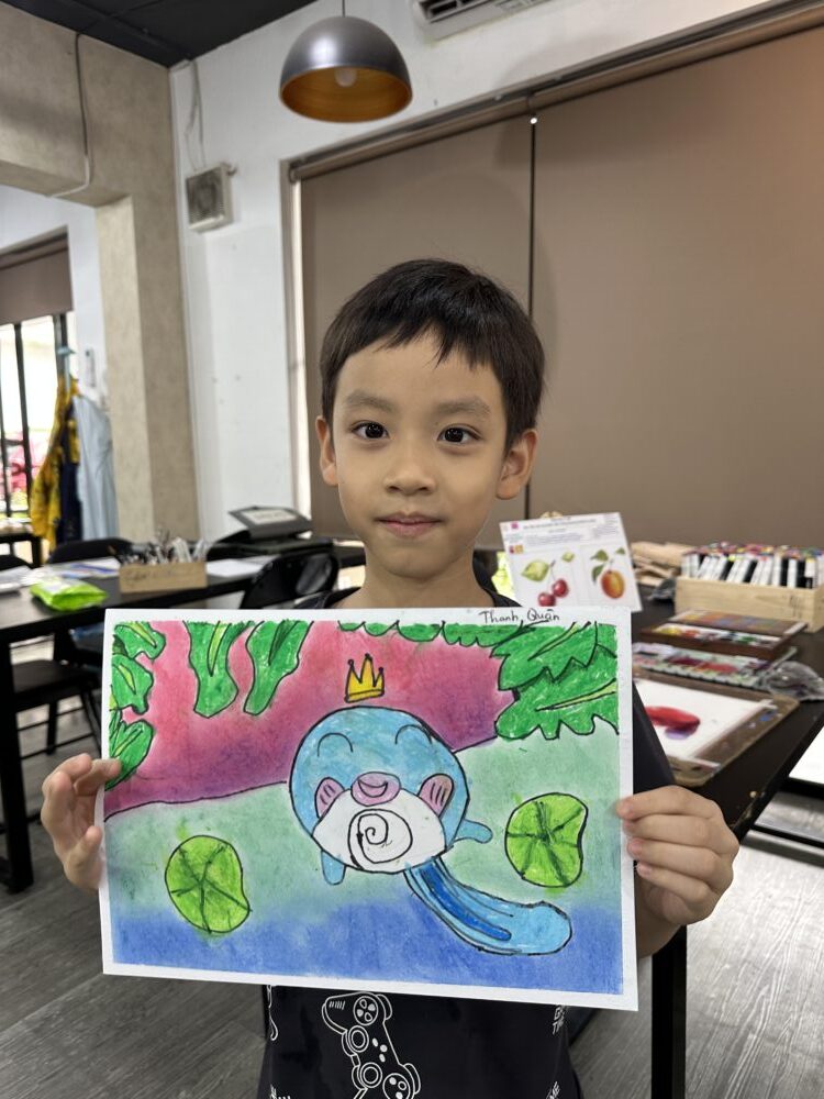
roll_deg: +0.2
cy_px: 550
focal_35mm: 24
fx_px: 762
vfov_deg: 71.6
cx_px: 412
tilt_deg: -8.0
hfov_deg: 56.8
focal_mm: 6.86
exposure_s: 1/100
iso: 160
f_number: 1.78
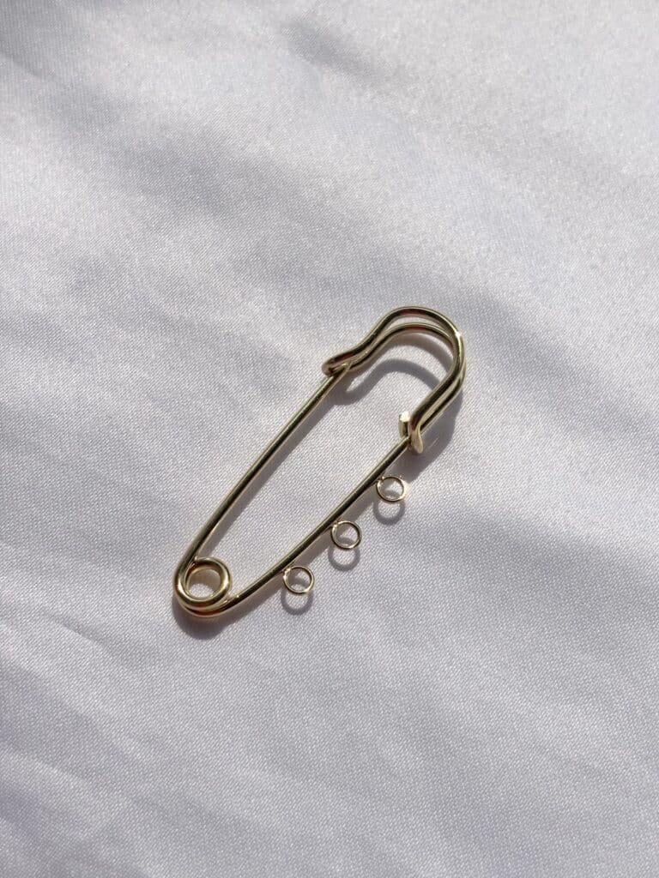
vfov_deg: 36.8
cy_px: 439
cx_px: 330
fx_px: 1320
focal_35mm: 52
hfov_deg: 28.0
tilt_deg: -60.4
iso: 25
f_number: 1.6
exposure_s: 1/14493
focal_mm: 5.96
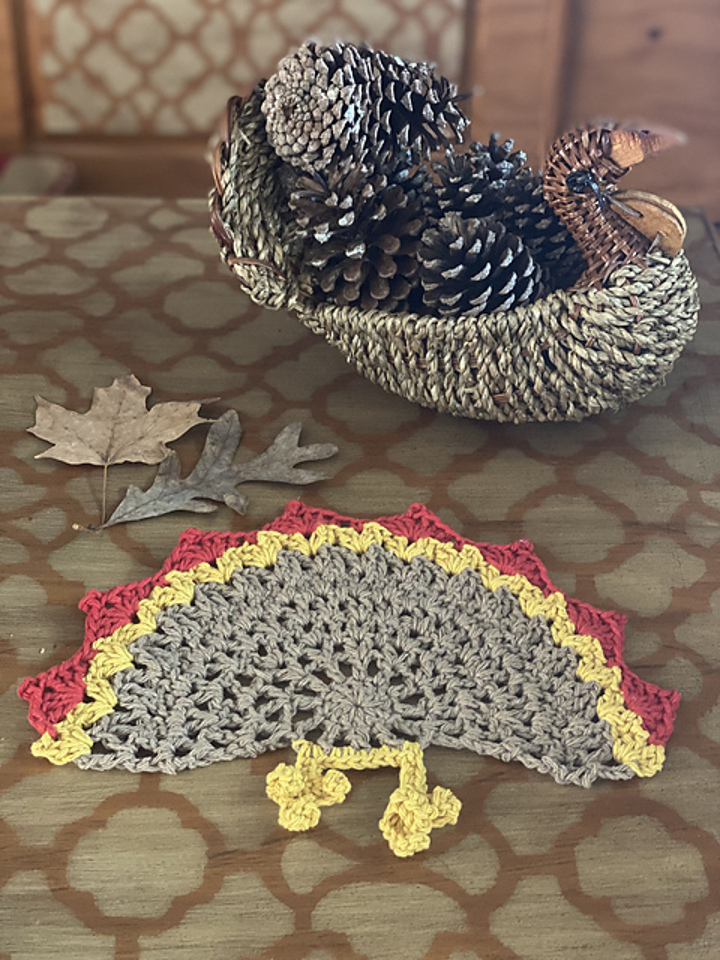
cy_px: 480
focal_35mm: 52
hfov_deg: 28.0
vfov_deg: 36.8
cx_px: 360
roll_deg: -2.3
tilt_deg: -39.9
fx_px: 1442
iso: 400
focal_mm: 6
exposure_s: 1/17
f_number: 2
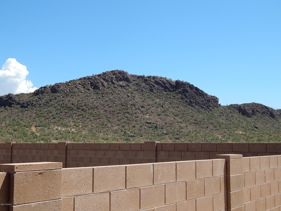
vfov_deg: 29.7
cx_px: 140
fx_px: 398
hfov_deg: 38.9
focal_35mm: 49
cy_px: 106
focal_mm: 8.6
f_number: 3.7
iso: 125
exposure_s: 1/1250
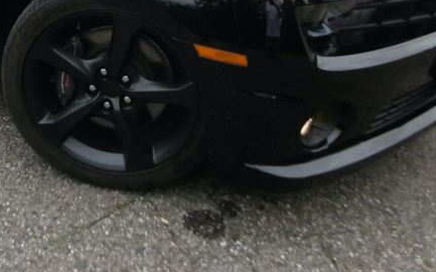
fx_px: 689
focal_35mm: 58
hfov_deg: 33.6
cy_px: -6
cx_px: 62
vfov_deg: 21.5
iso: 100
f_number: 3.1
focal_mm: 4.3
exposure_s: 1/500
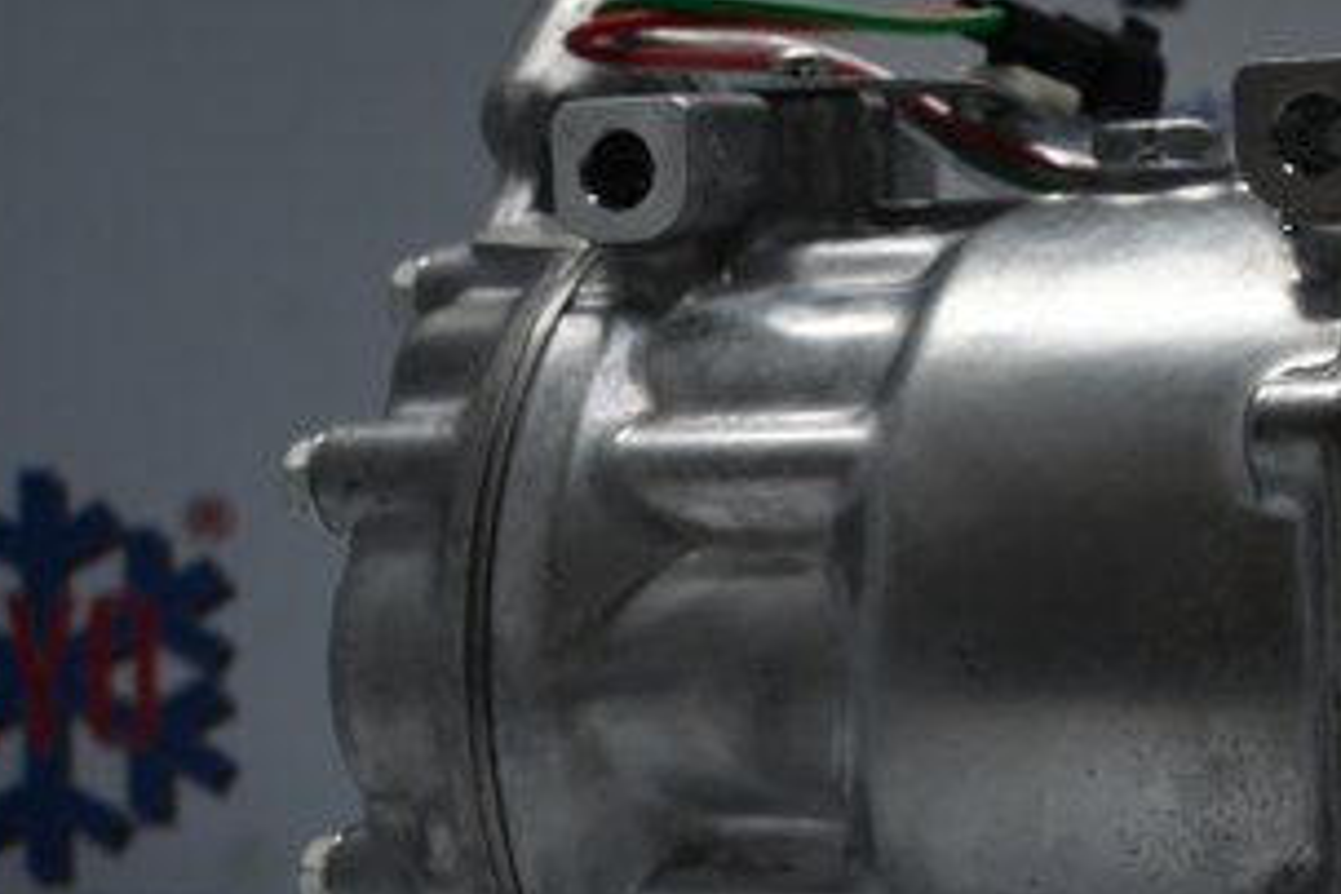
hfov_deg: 20.8
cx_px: 1120
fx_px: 3594
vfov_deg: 14.2
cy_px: 522
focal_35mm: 96
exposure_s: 1/50
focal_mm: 32.5
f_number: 5
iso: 320
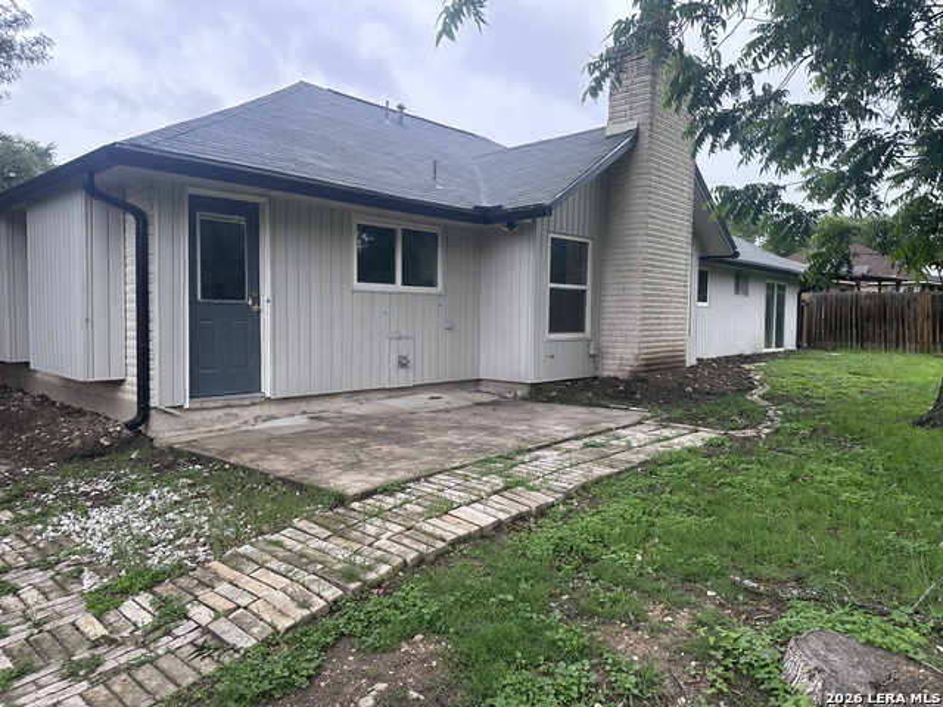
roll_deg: -0.1
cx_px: 472
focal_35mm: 24
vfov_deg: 56.8
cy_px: 354
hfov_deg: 71.6
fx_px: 654
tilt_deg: -1.6
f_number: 1.78
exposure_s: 1/745
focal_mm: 6.86
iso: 80
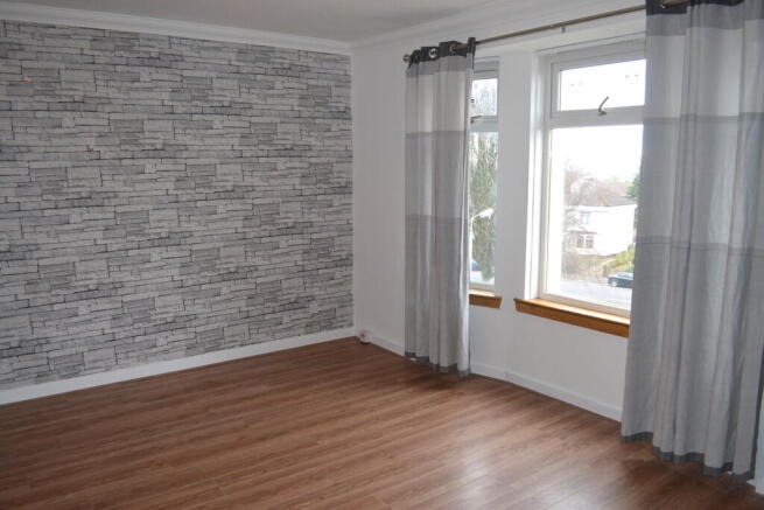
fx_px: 573
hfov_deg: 67.4
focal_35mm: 27
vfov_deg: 48.0
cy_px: 255
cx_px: 382
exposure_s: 1/60
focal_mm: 18
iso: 800
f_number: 3.5
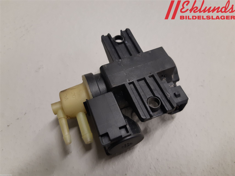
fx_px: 177
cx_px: 118
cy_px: 88
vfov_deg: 53.1
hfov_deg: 67.3
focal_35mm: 26
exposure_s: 1/50
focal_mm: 3.93
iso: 160
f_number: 1.7
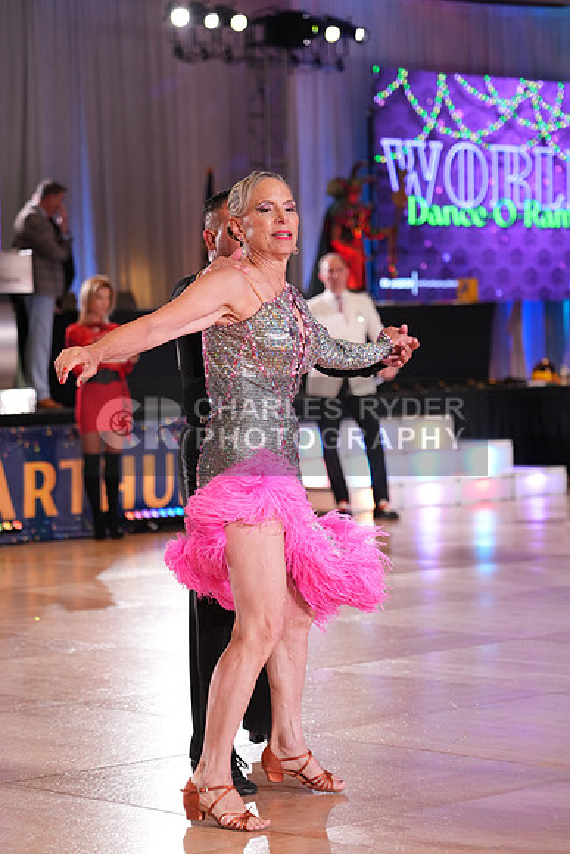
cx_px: 285
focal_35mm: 105
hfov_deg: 13.0
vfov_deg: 19.5
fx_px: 2492
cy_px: 427
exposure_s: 1/400
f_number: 4
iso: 2000
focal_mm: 105
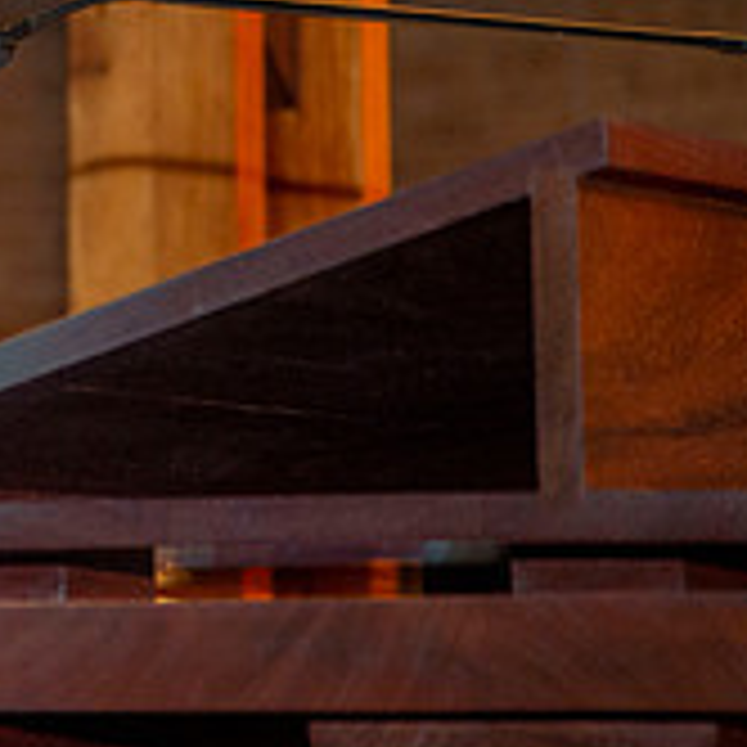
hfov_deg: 6.8
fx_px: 6177
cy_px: 72
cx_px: -292
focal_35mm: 253
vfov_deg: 6.9
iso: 1600
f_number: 5.6
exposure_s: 1/200
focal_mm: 85
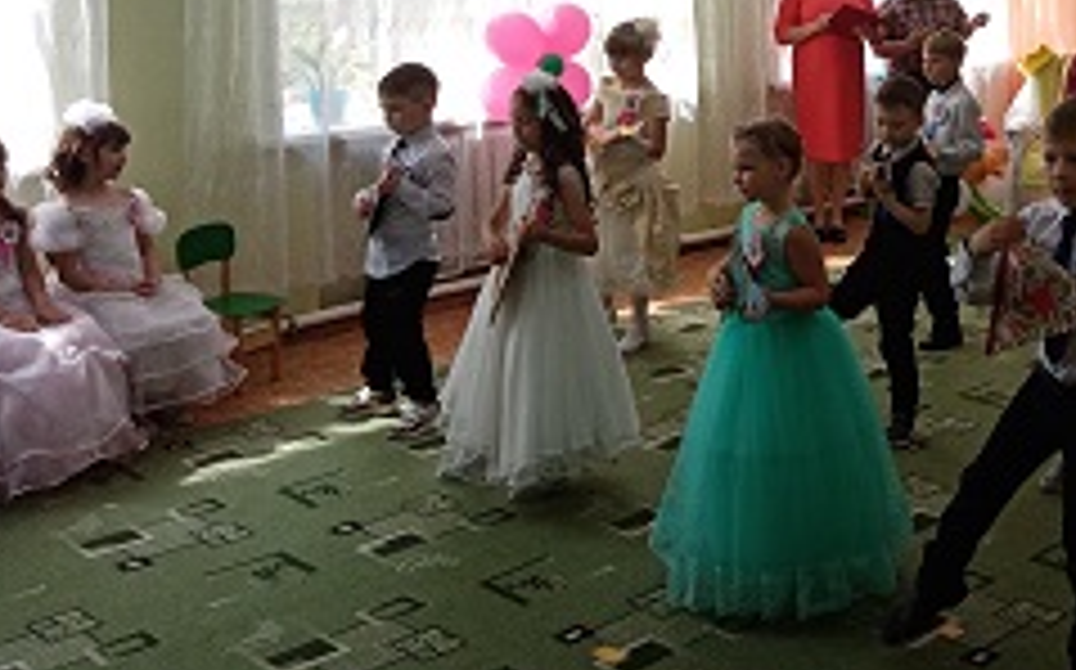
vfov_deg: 25.5
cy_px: 0
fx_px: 1407
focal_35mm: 48
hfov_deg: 40.3
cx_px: 851
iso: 143
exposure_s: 1/100
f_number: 1.8
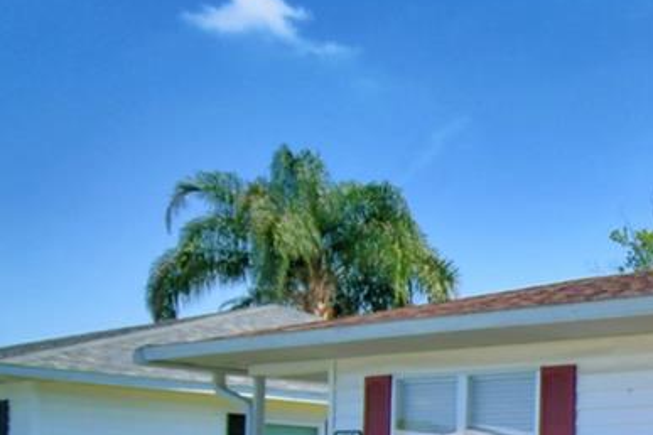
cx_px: 1012
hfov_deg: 24.3
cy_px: 501
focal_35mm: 62
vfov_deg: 20.7
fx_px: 1125
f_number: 4.5
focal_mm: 10
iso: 100
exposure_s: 1/1600
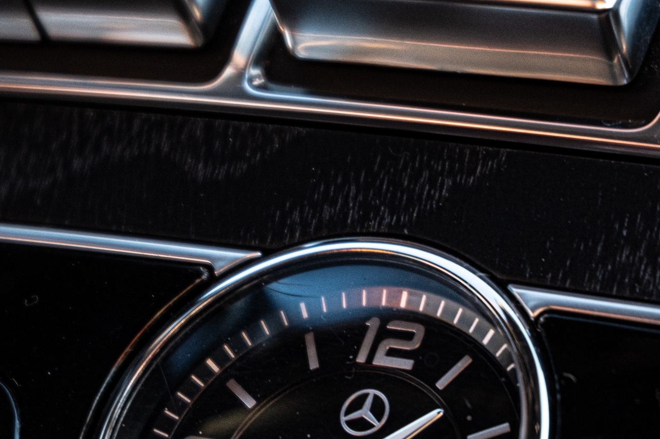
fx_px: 2712
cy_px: 441
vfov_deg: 9.2
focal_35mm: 148
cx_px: 378
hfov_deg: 13.9
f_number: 5.6
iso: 320
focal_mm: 48.4
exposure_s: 1/20
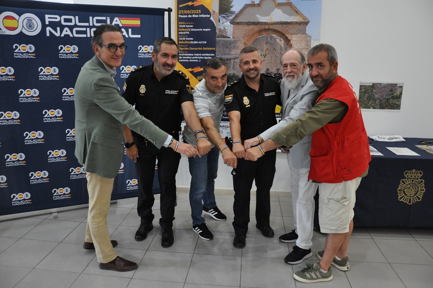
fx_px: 324
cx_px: 216
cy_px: 144
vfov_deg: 47.8
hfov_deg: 67.4
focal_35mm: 27
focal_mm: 18
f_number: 3.5
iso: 1600
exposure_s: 1/40
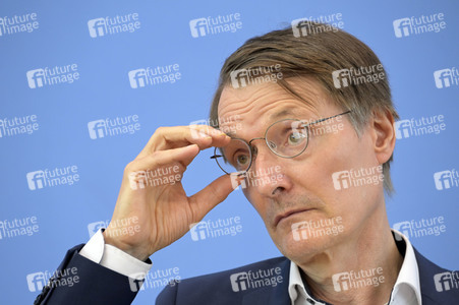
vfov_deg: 4.6
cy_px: 152
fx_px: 3822
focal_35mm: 300
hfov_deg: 6.9
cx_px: 230
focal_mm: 300
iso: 4000
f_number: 5.6
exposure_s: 1/500
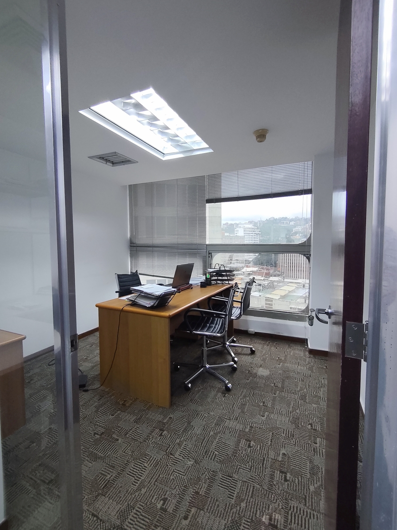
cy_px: 261
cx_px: 186
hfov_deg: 78.0
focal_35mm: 16
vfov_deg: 94.5
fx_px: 245
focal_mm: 1.65
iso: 160
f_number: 2.2
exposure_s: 1/50
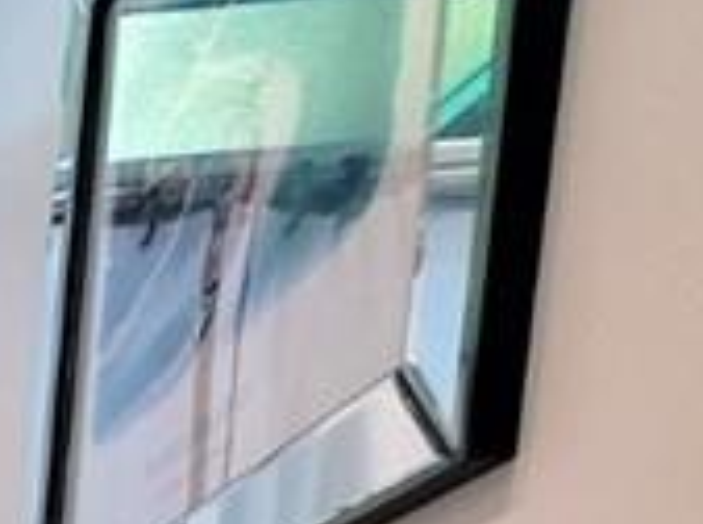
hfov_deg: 15.2
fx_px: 1601
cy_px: 1144
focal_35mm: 79
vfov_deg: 14.4
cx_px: -953
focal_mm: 1.74
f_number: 2.2
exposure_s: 1/59
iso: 100
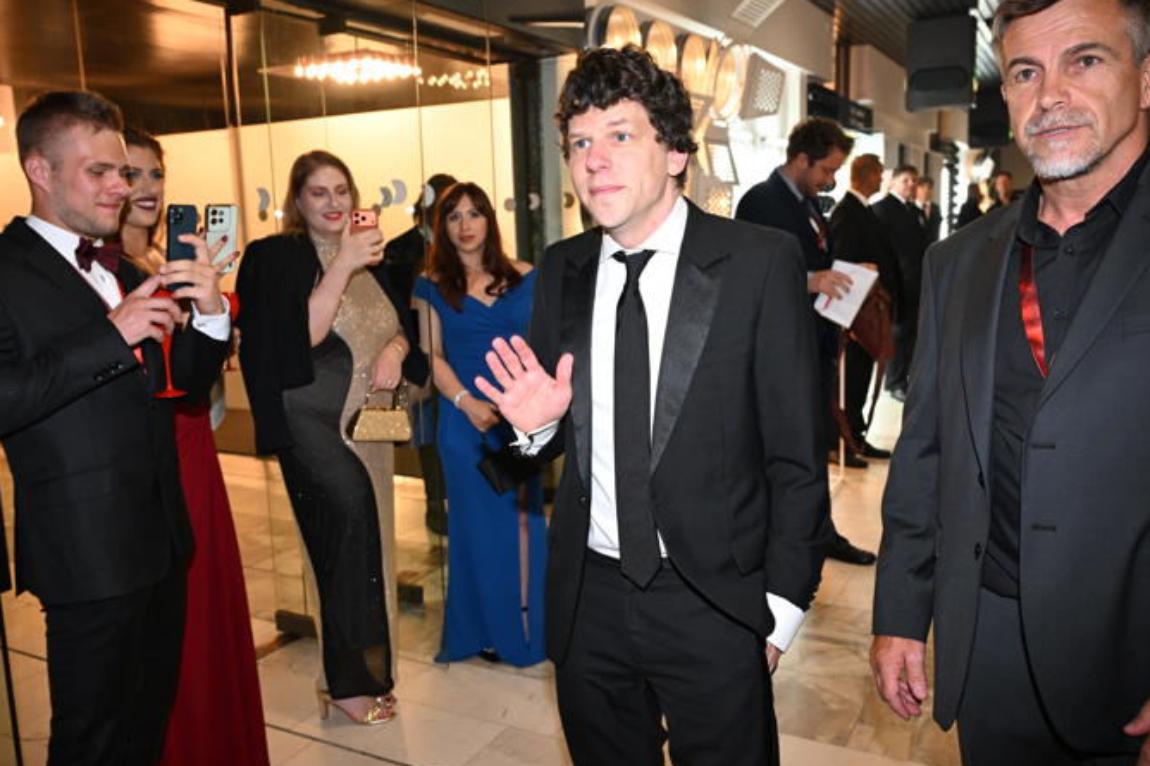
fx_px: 990
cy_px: 386
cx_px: 575
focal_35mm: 31
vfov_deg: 42.3
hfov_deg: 60.3
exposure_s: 1/125
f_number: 5
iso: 3200
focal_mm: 30
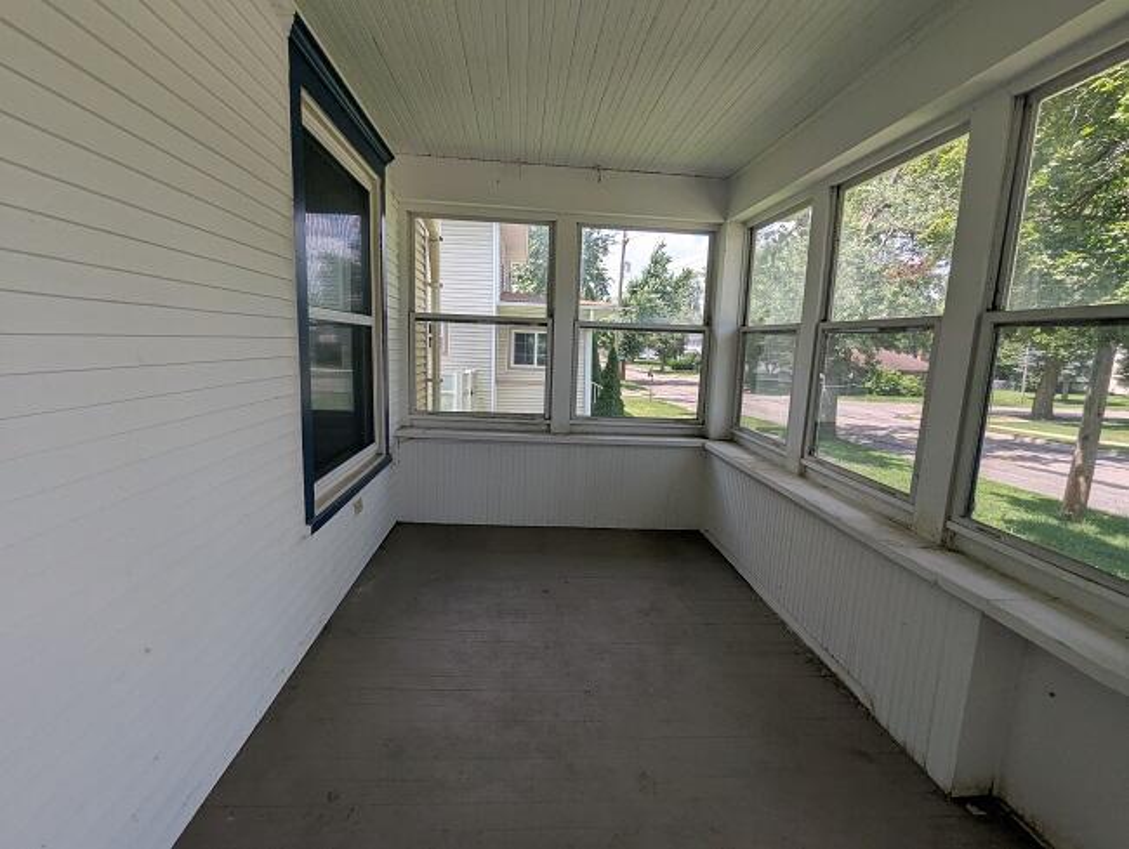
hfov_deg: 94.4
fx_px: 522
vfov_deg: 78.2
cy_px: 424
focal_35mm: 16
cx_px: 564
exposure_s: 1/469
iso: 49
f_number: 2.2
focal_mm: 2.35
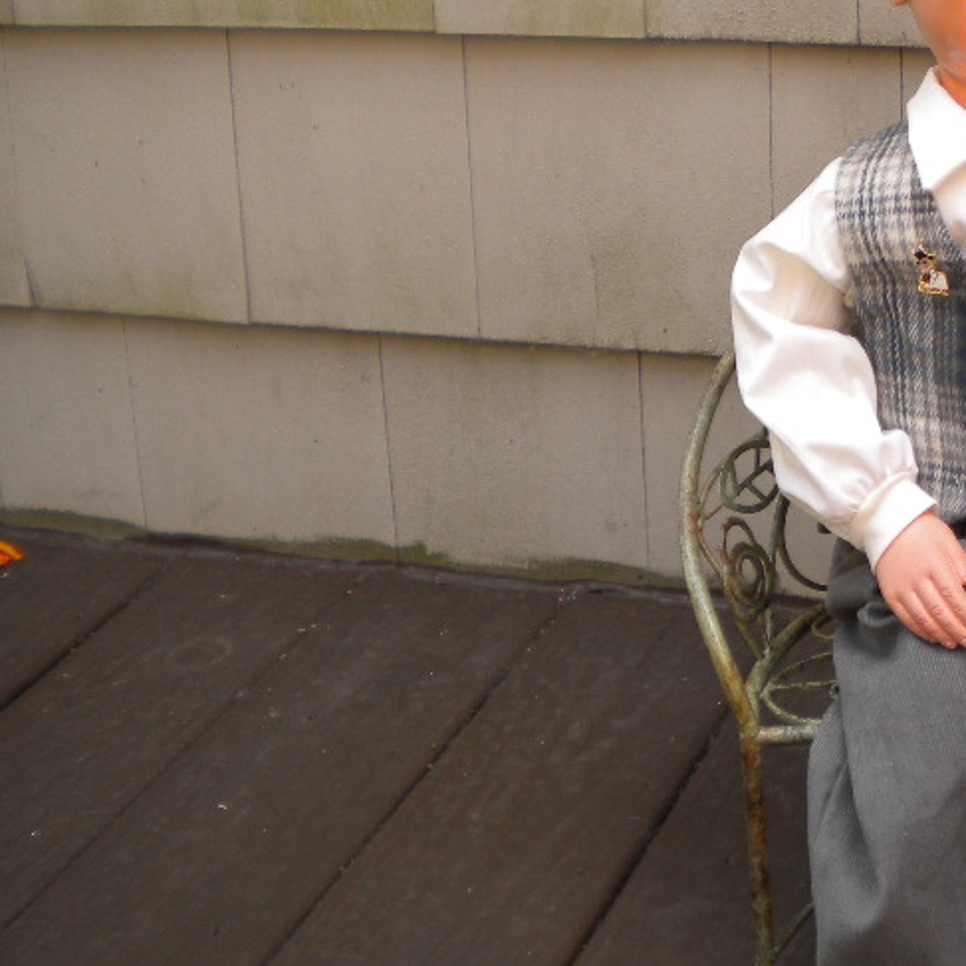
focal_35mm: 65
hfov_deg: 25.1
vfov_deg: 26.4
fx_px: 2052
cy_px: 381
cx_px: 988
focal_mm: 6.3
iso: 80
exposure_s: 1/72.2
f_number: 3.1
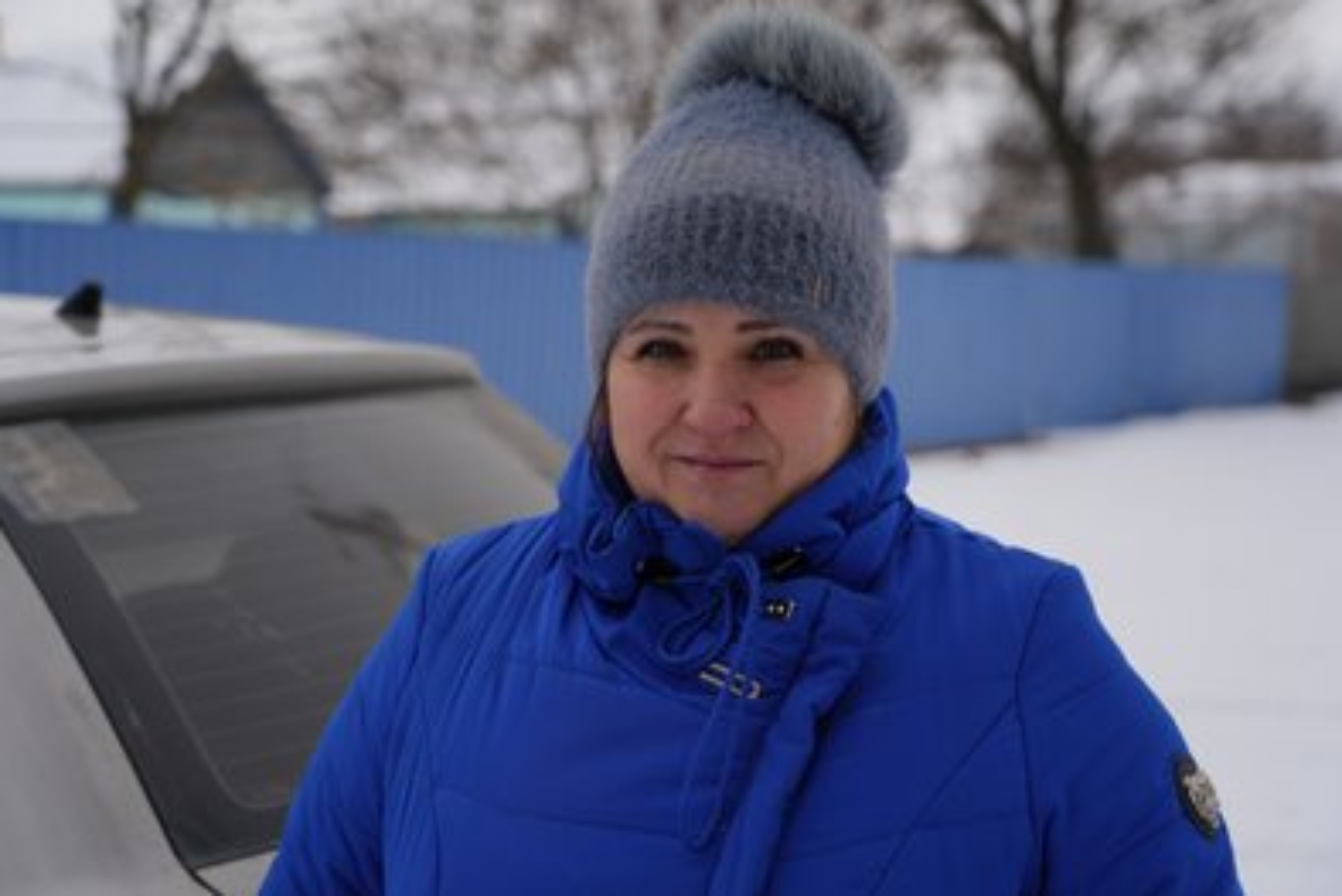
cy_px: 445
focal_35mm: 62
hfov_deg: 32.4
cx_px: 671
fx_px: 2312
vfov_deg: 21.9
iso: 100
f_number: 4
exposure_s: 1/640
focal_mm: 61
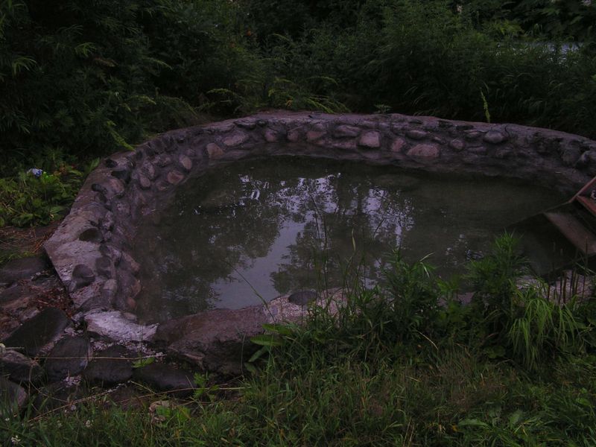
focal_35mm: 38
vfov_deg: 37.7
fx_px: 654
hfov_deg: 49.0
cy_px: 224
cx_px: 298
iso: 100
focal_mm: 6.3
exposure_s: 1/200
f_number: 5
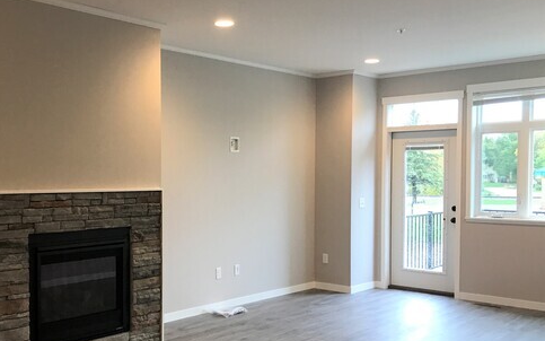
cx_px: 210
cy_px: 204
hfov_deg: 47.8
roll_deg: -0.9
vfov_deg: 31.2
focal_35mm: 41
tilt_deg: -3.0
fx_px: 609
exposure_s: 1/30
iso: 32
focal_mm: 3.99
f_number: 1.8
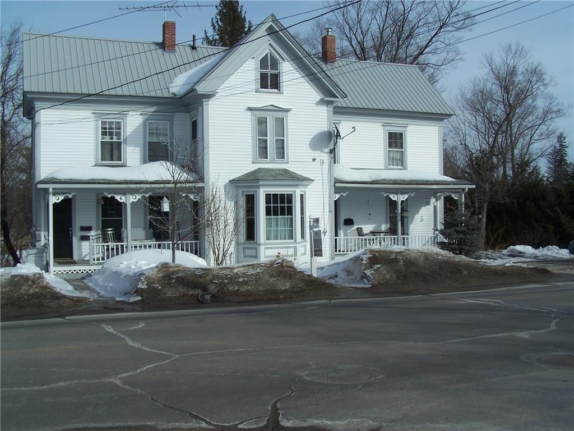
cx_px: 287
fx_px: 630
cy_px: 216
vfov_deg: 37.7
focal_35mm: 38
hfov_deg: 49.0
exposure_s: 1/750
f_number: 5.6
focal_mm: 6.3
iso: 80
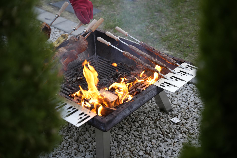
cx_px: 118
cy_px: 79
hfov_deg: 31.7
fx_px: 417
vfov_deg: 21.4
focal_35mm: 63
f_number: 2.8
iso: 400
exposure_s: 1/125
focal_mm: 63.4
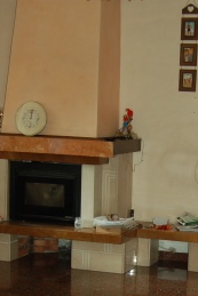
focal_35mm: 85
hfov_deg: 15.9
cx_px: 165
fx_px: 702
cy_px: 239
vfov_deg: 23.5
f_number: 3.8
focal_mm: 23
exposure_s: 1/60
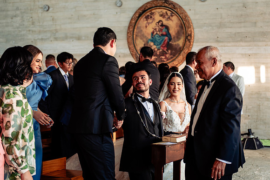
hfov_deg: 29.3
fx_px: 516
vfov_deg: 19.8
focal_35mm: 69
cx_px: 149
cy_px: 91
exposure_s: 1/320
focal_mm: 62
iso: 500
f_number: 3.2
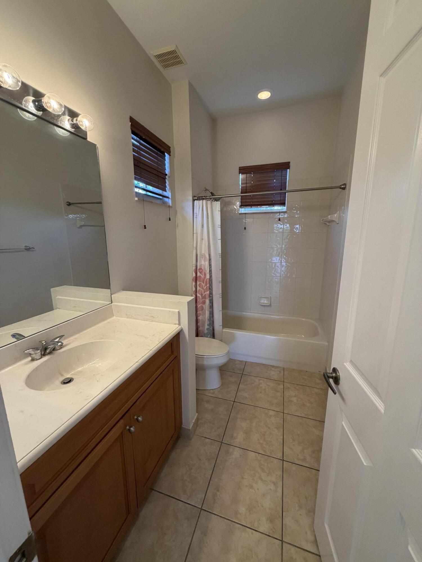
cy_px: 281
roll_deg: +1.0
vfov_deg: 102.1
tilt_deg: -11.7
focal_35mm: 14
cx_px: 211
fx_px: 228
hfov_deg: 85.7
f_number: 2.2
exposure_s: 1/120
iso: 320
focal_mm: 2.22
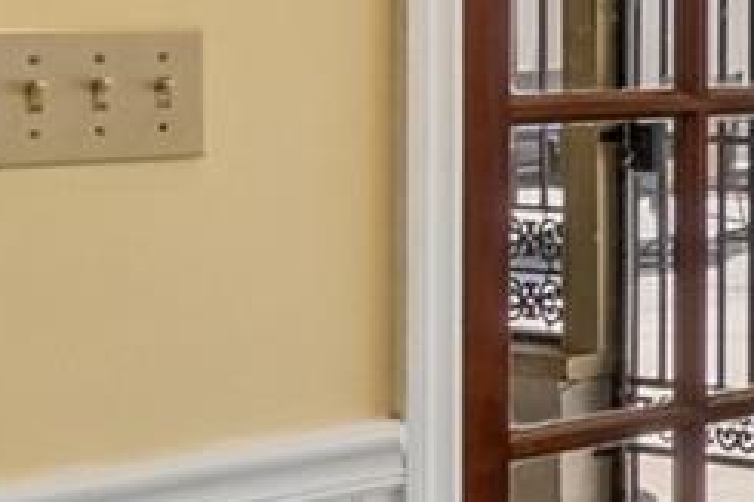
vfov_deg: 13.7
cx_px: 1877
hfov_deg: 13.8
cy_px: -9
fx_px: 2051
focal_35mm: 98
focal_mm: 10
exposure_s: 1/30
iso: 100
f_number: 7.1
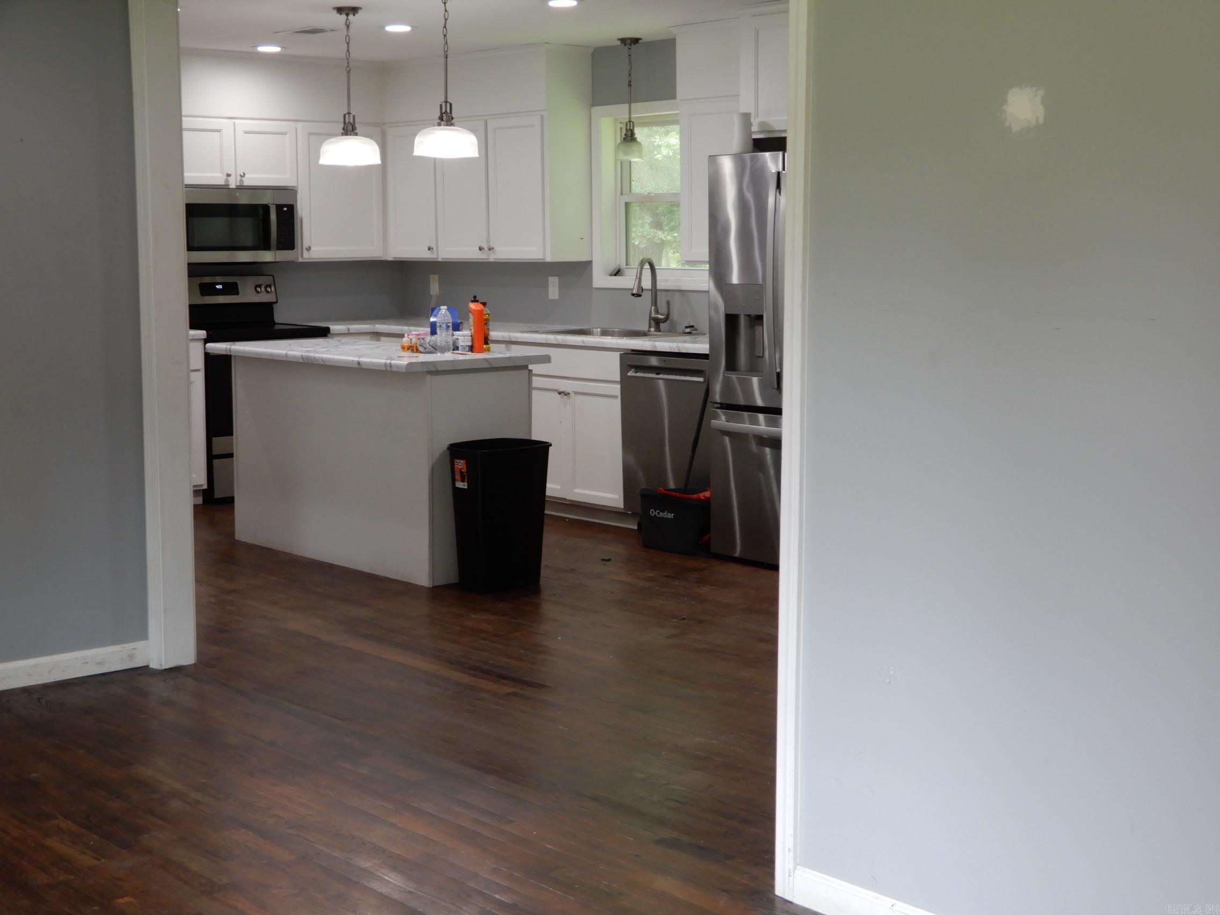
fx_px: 1762
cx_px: 610
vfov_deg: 29.1
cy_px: 458
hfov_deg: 38.2
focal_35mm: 50
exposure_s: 1/30
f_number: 4
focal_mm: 8.9
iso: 220
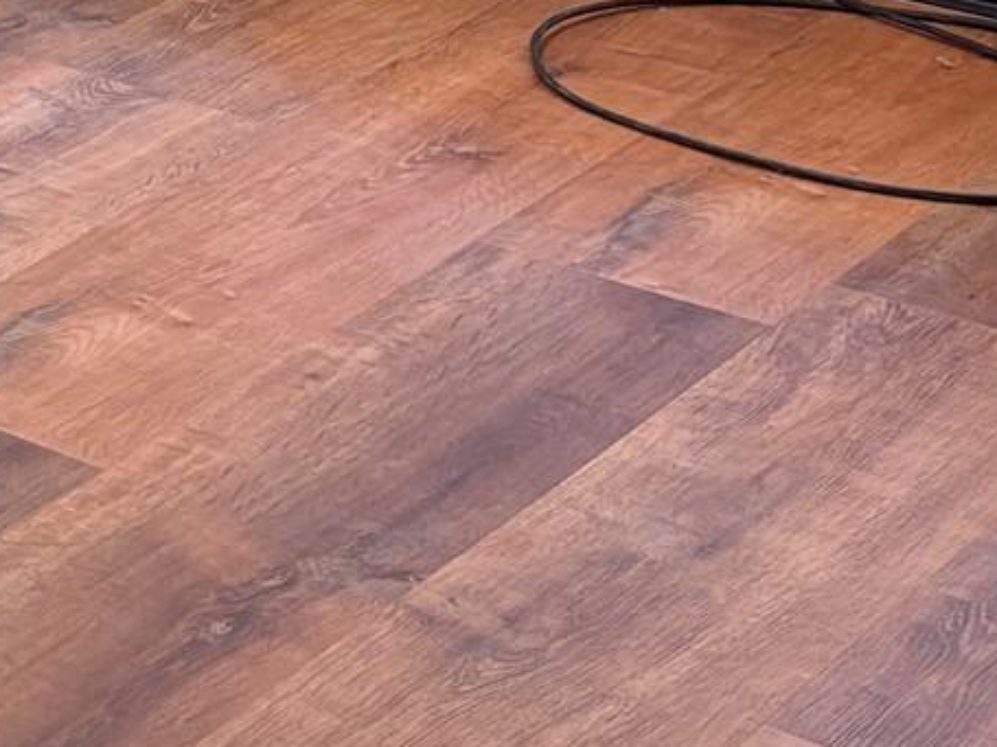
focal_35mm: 117
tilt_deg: -12.1
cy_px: -541
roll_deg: +6.0
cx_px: -1221
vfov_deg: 11.8
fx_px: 3369
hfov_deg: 13.4
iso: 125
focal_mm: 5.96
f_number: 1.6
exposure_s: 1/120
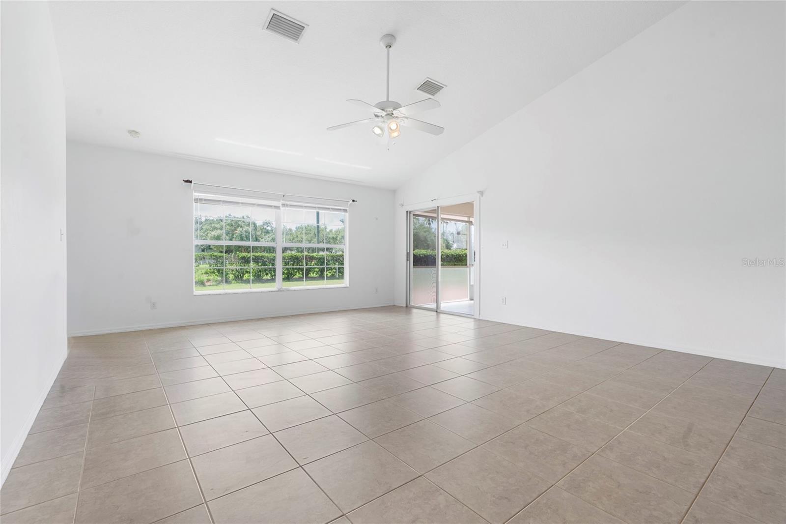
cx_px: 393
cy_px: 262
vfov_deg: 73.7
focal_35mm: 16
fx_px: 349
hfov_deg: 96.7
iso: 100
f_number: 9
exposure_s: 1/5
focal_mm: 16
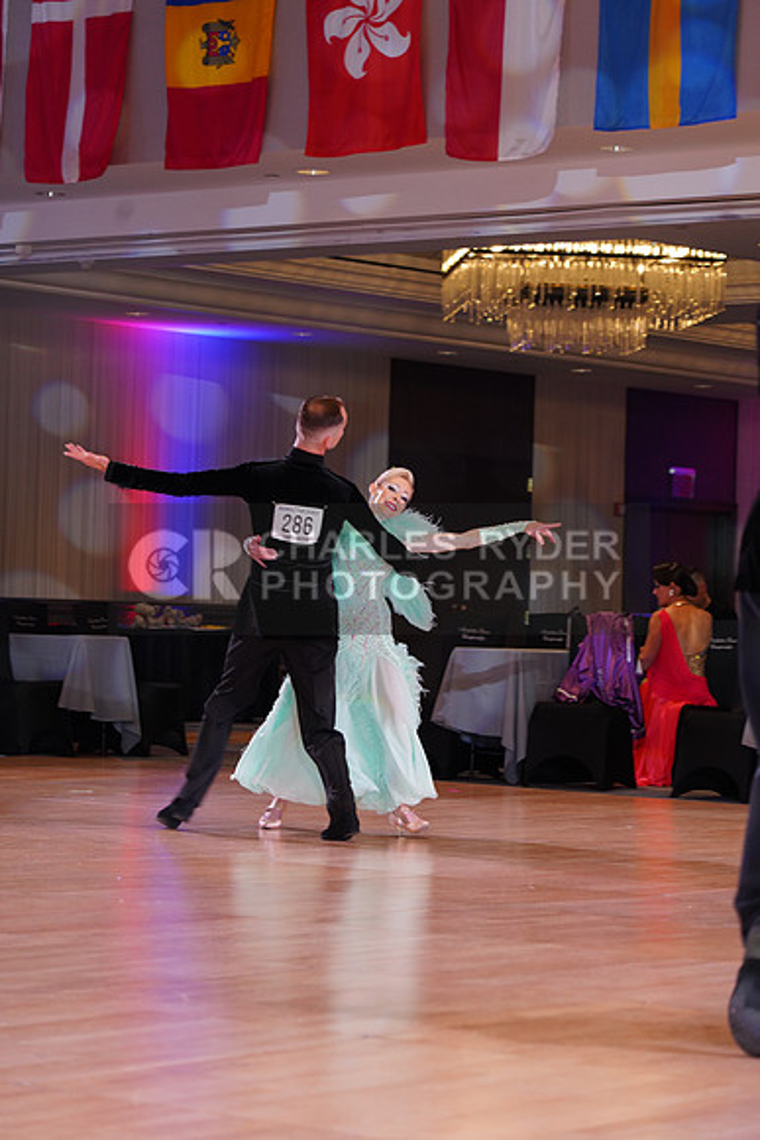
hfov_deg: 13.0
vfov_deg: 19.5
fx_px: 3323
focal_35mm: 105
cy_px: 570
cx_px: 380
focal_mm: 105
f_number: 5
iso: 1250
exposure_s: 1/125
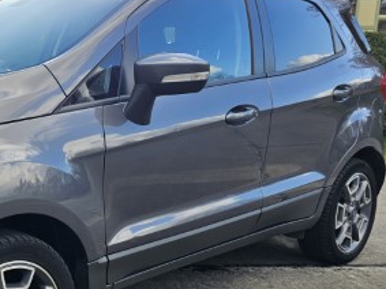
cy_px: 184
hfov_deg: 34.0
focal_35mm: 52
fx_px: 580
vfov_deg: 27.9
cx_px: 12
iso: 10
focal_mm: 6.3
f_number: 1.7
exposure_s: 1/218
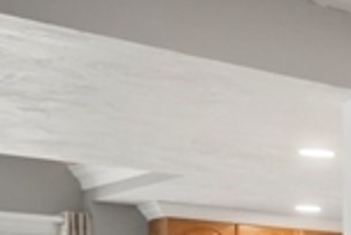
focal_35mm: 95
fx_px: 927
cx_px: 714
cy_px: 355
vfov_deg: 13.6
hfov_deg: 16.2
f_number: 7.1
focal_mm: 14
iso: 250
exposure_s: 1.3
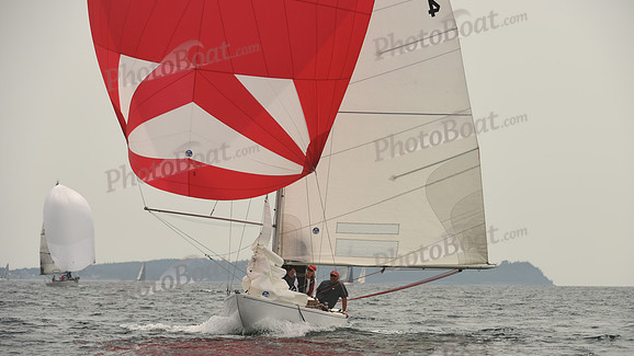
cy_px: 205
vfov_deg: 4.6
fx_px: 4421
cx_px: 317
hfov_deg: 8.2
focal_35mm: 263
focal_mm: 250
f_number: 7.1
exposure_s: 1/1000
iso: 250
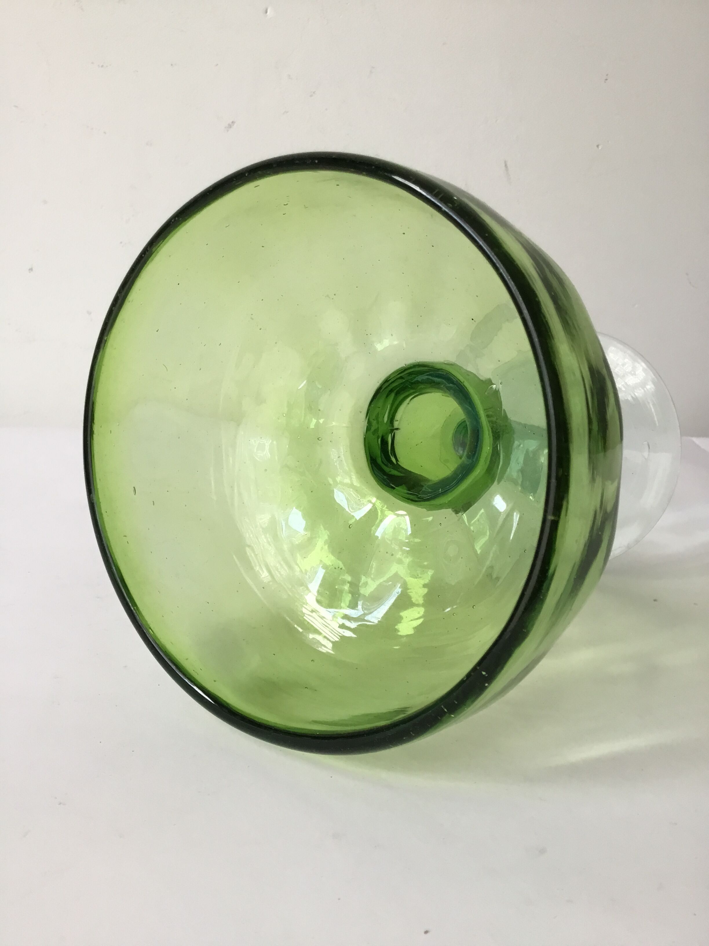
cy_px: 473
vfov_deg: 58.4
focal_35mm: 31
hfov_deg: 45.4
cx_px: 354
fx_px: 847
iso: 32
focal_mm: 3.3
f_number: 2.4
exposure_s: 1/33
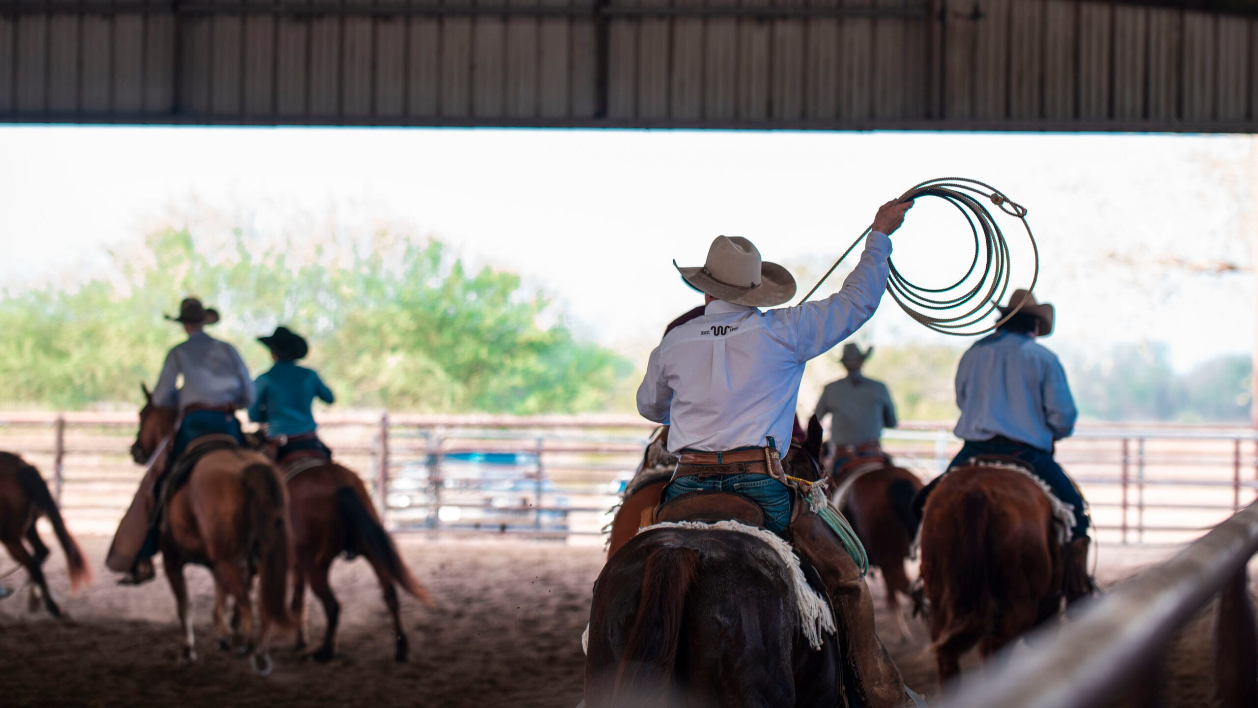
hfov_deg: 14.3
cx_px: 638
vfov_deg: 8.1
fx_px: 5002
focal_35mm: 150
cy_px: 201
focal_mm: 116
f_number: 3.2
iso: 640
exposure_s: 1/320
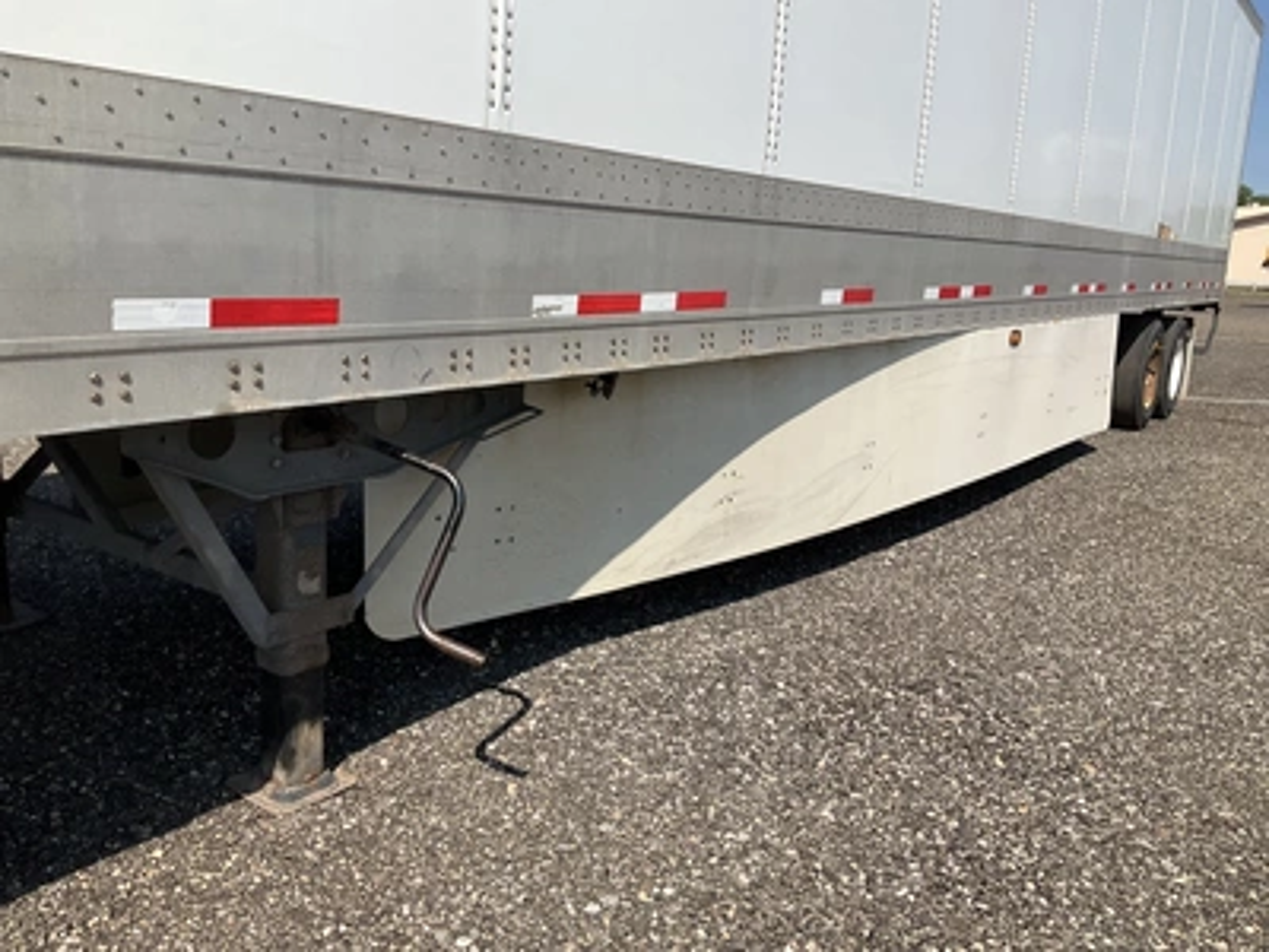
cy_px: 476
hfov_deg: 61.7
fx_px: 1063
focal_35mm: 29
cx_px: 634
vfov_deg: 48.2
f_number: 1.8
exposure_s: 1/2058
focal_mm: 3
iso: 25
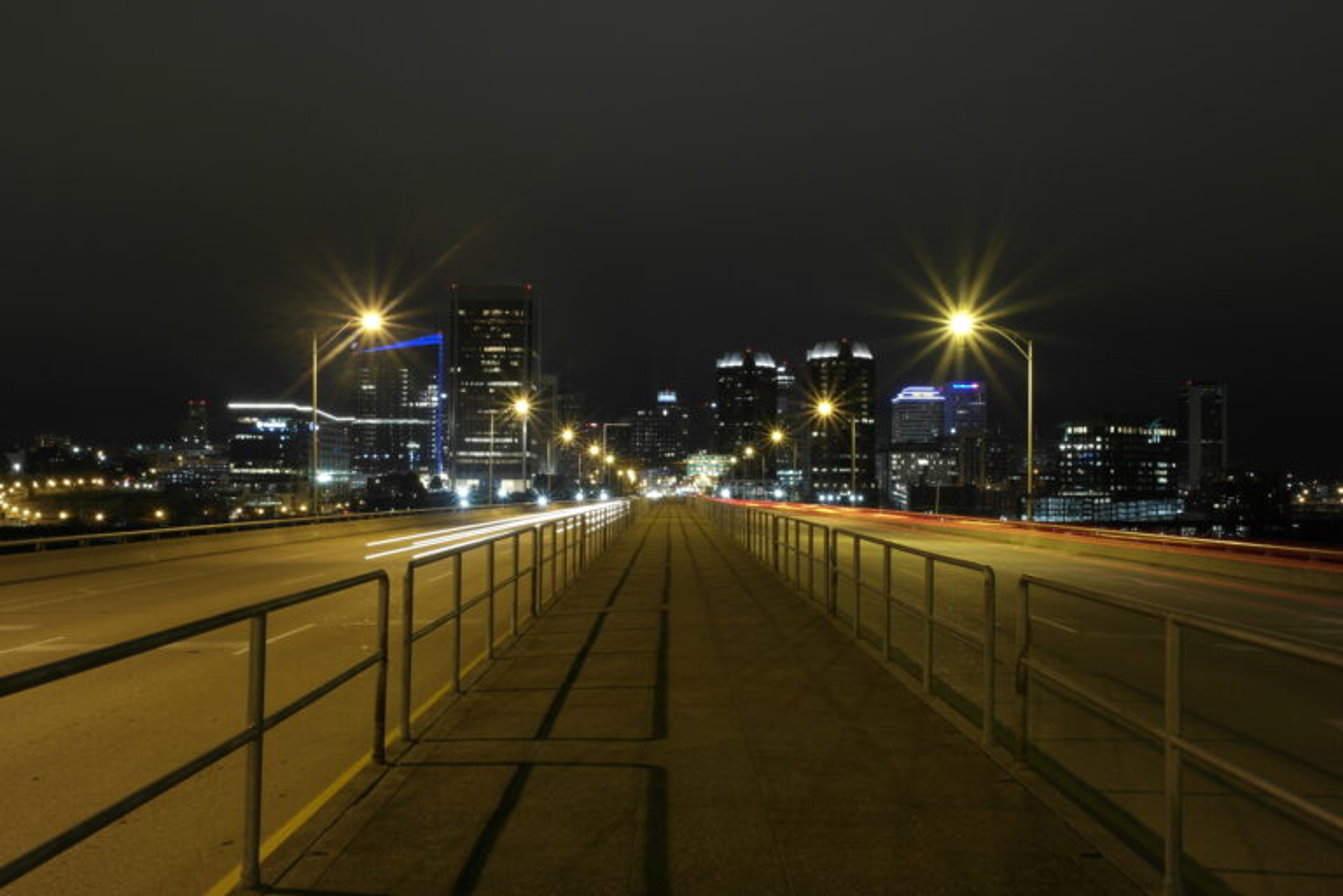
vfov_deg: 43.6
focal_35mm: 30
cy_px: 448
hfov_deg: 61.9
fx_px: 1119
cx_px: 672
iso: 100
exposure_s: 30
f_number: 20
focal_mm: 20
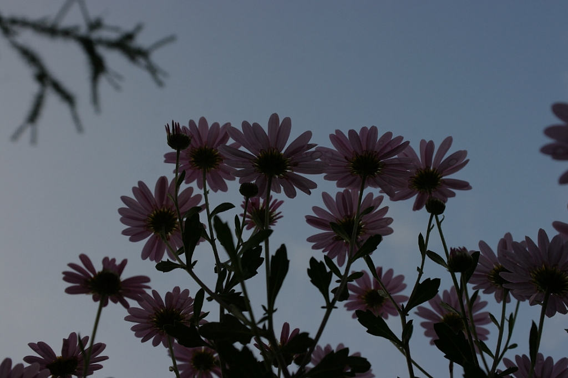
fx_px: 725
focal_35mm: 46
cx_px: 284
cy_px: 189
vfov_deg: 29.2
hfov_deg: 42.8
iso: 125
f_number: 8
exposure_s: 1/100
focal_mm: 30
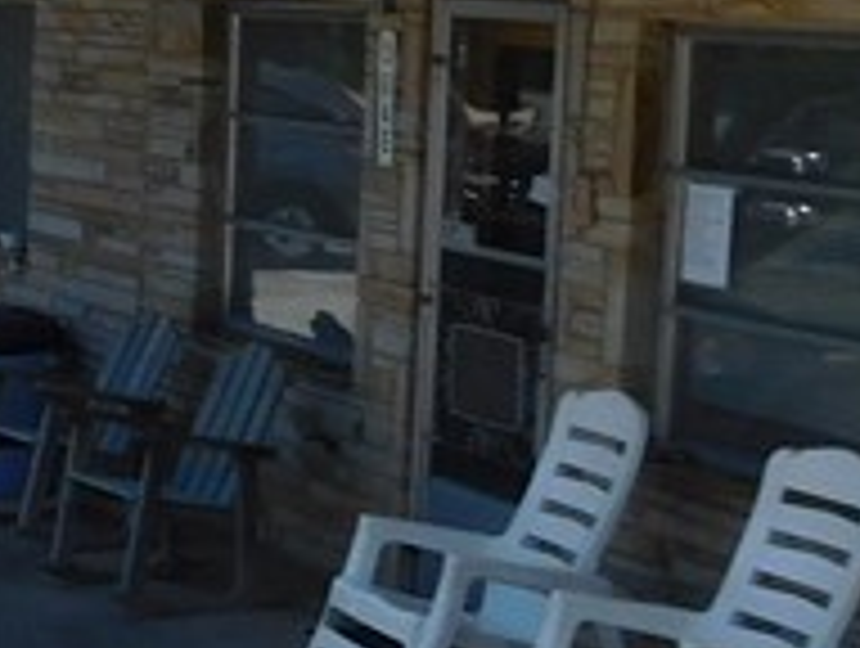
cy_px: 297
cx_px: -396
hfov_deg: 14.9
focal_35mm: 123
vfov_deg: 12.1
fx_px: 3062
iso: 125
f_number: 6
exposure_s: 1/400
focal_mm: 4
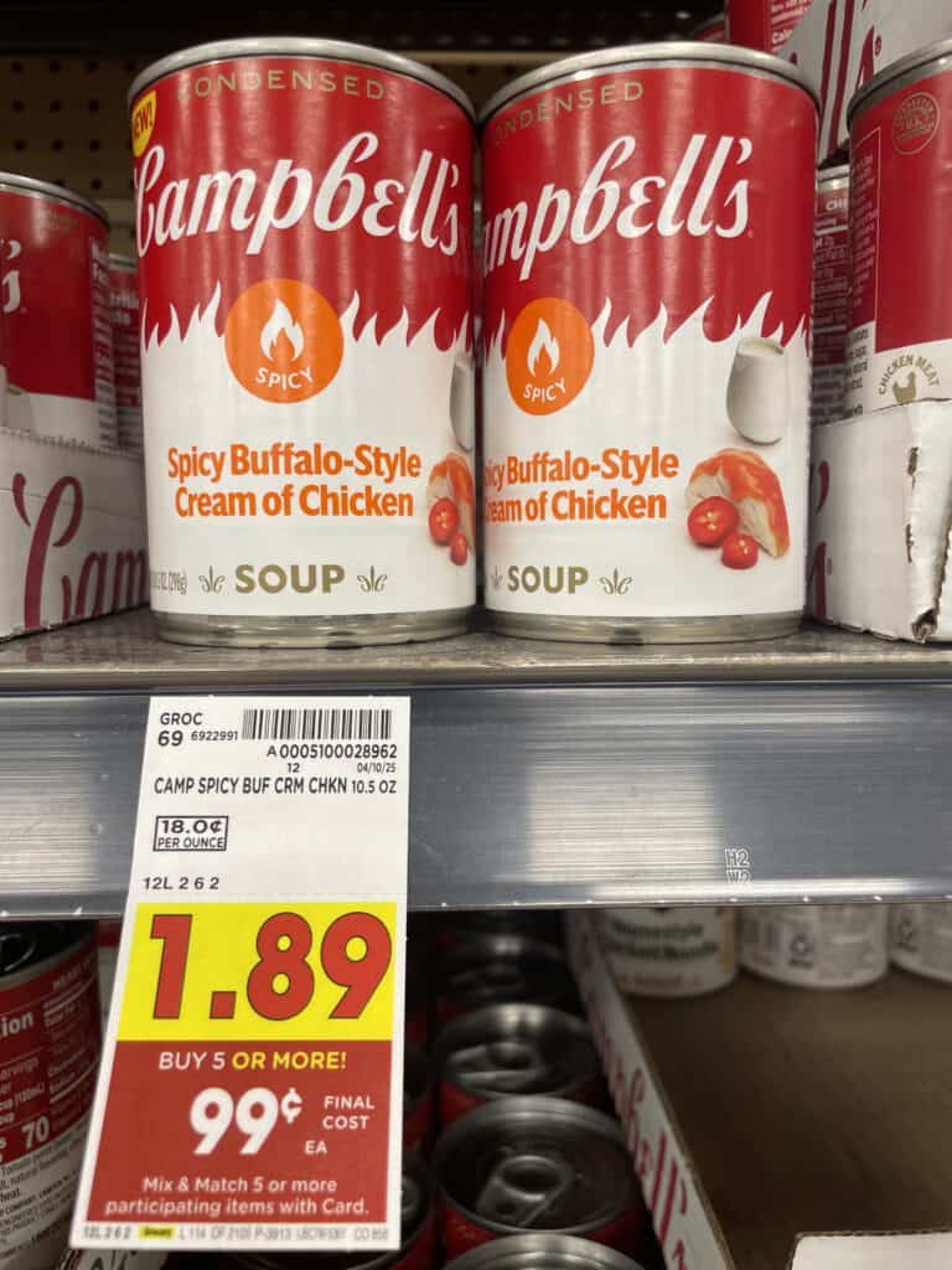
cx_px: 476
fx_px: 953
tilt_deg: -8.3
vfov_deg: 67.3
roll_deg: +1.2
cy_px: 635
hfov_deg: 53.1
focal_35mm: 26
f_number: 1.6
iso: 64
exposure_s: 1/60
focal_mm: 4.2
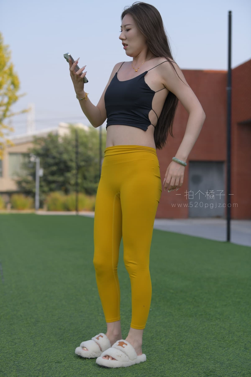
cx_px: 126
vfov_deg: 28.8
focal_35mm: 70
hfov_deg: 19.5
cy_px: 188
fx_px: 732
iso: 110
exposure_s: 1/800
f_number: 4
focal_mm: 70
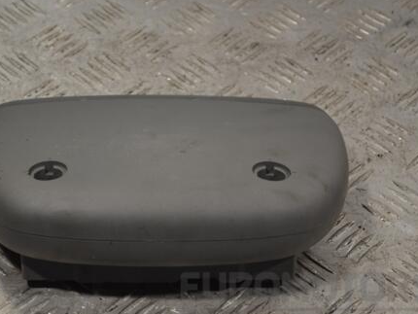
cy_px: 157
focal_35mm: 111
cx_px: 162
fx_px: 1337
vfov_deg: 13.4
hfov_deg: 17.7
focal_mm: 55
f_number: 5.6
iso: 400
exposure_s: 1/80
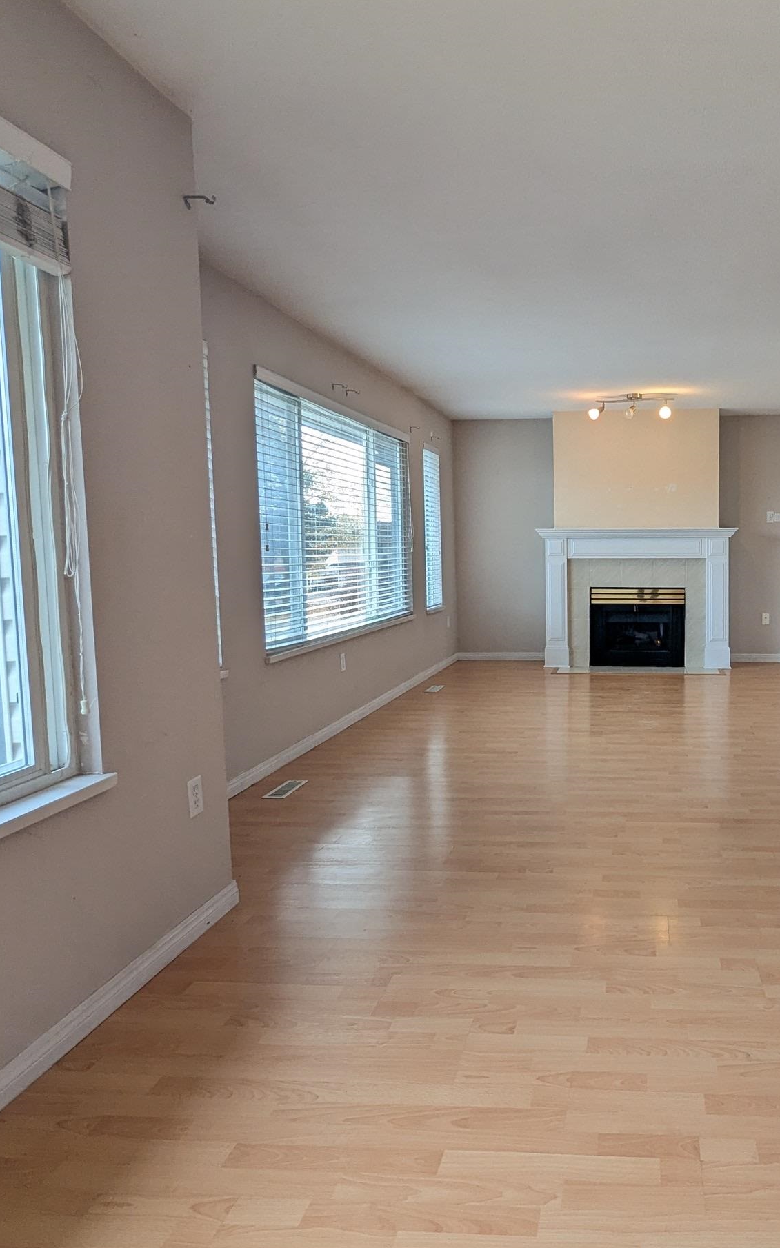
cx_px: 579
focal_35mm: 24
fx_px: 816
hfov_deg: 49.2
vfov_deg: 74.8
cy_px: 614
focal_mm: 2.35
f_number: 2.2
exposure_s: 1/120
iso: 76
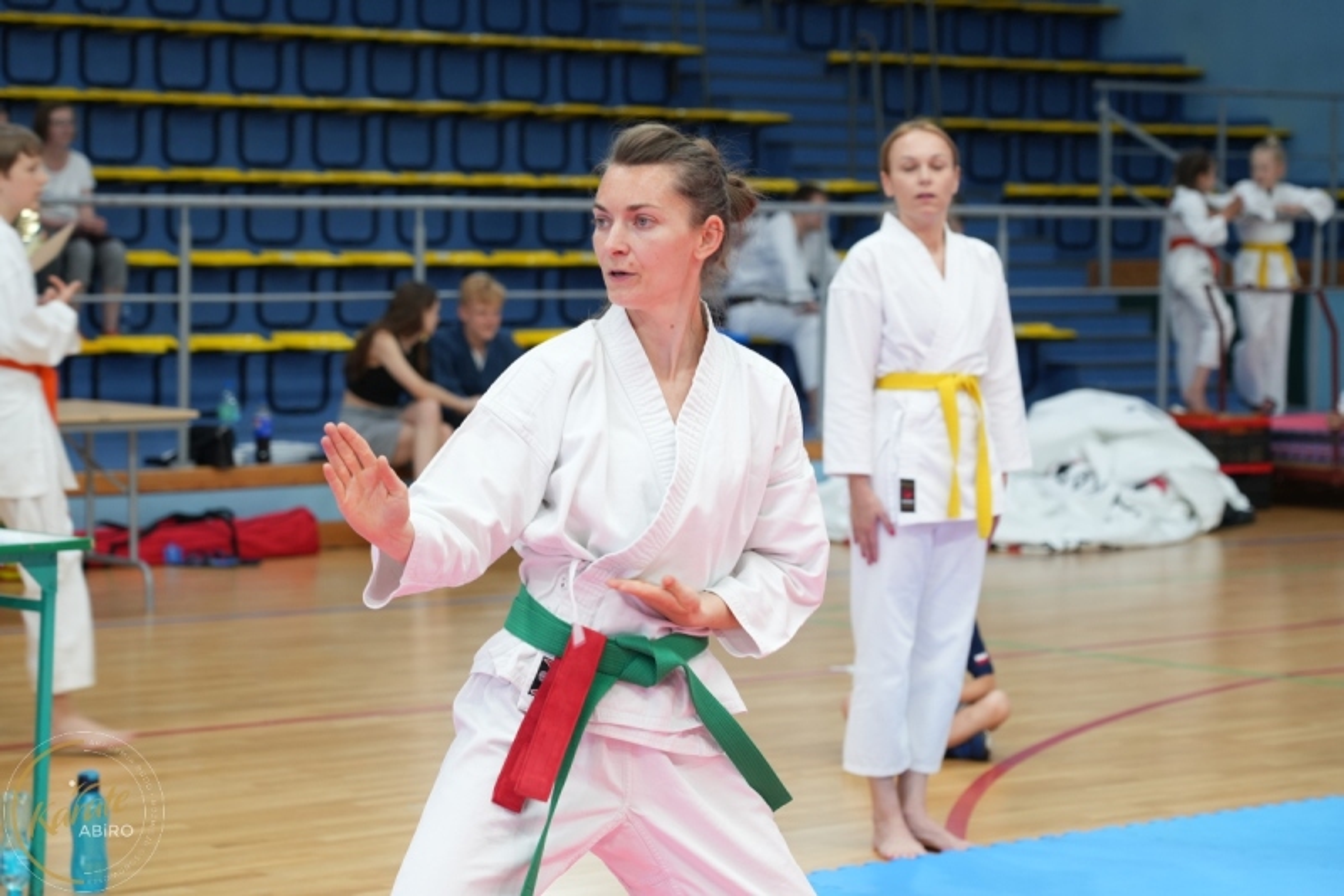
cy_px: 448
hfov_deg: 19.5
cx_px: 672
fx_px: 3919
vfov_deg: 13.0
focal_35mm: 105
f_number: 5.6
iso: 800
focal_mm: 105
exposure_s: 1/80
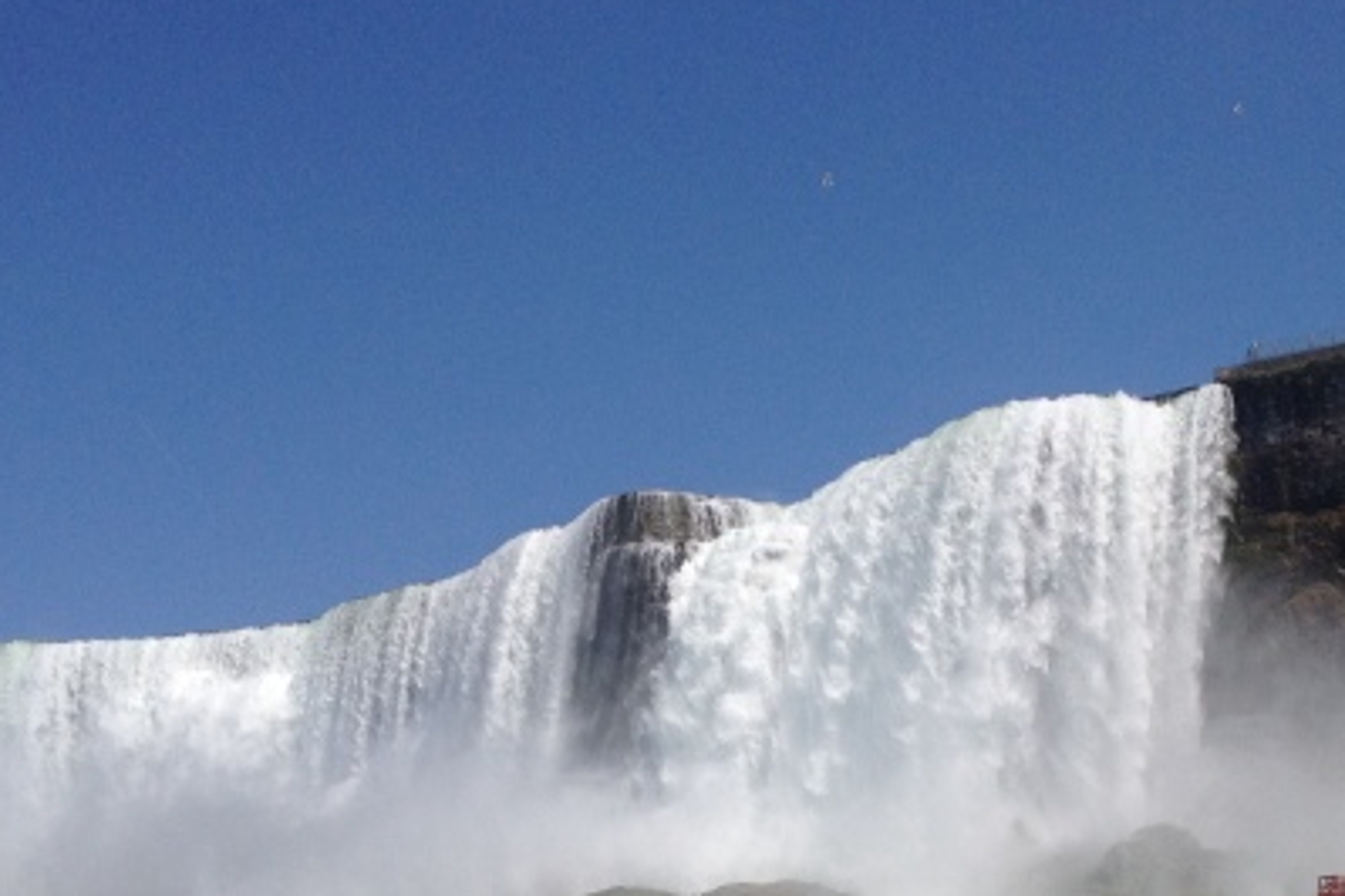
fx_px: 2727
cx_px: 829
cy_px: 859
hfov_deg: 27.6
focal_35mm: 73
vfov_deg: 18.3
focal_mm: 4.28
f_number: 2.4
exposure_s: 1/3690
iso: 50
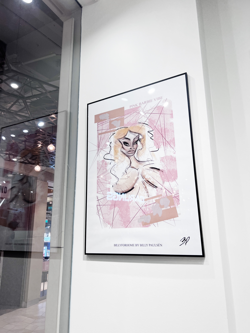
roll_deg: +2.8
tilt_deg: +14.7
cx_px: 125
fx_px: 250
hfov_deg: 53.1
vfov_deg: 67.3
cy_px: 166
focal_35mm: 26
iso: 40
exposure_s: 1/244
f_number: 1.5
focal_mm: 5.7
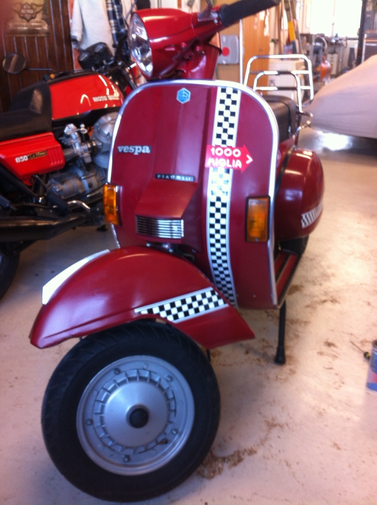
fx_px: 510
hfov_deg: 40.6
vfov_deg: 52.7
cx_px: 188
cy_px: 252
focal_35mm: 35
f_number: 2.8
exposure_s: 1/15
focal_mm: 3.85
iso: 100
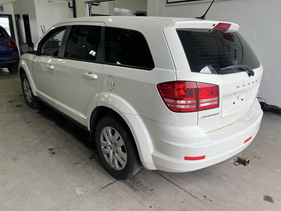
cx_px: 140
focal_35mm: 26
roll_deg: -1.3
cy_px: 106
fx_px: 211
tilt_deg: -18.2
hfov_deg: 67.3
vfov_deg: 53.1
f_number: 1.5
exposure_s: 1/552
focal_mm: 5.7
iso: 50
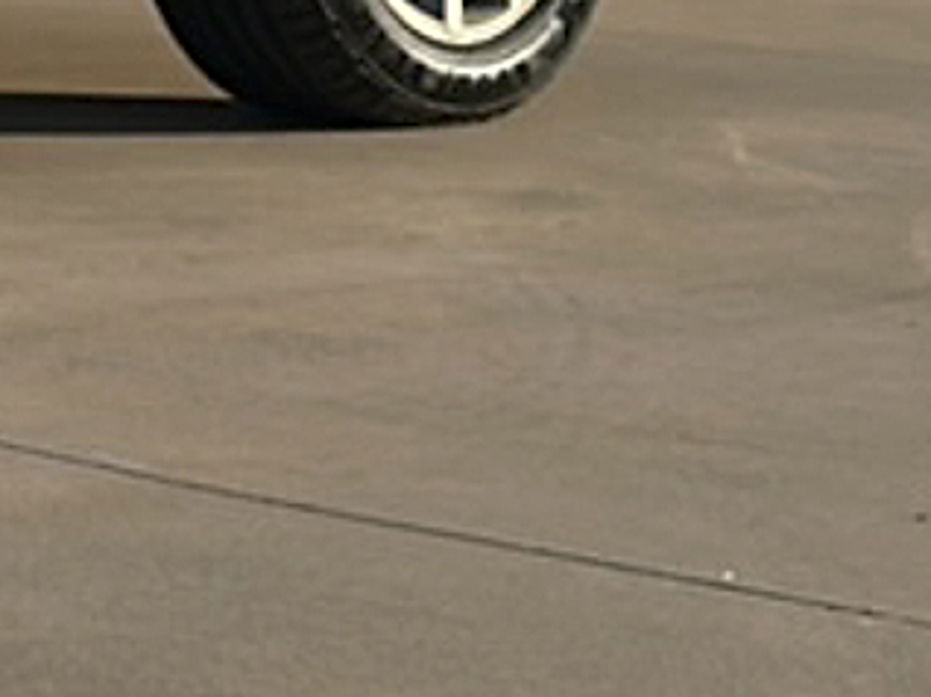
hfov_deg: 11.1
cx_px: -1276
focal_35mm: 151
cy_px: -650
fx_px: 4058
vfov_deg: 9.3
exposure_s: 1/7692
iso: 80
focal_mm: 6.86
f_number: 1.78
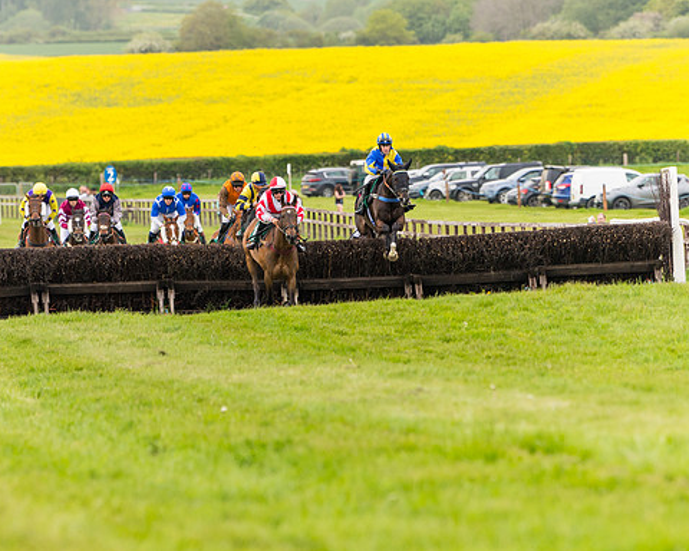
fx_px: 6933
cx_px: 291
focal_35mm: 340
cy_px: 275
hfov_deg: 5.7
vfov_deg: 4.6
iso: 400
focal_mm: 200
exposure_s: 1/1250
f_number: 4
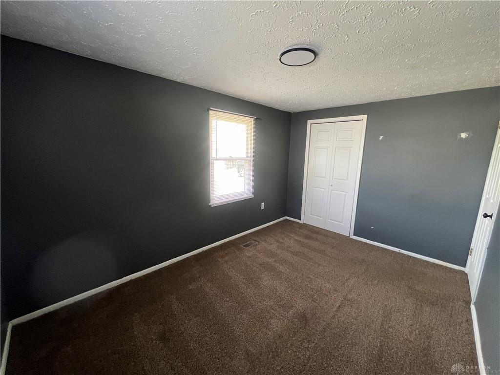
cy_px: 188
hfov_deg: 106.2
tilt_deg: -9.8
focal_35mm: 13
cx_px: 250
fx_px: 188
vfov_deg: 89.9
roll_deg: -0.4
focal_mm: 1.57
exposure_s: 1/99
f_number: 1.8
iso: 200
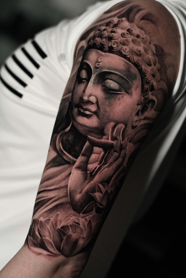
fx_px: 581
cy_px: 139
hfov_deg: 18.2
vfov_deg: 27.0
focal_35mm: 75
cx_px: 93
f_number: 2.5
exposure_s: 1/250
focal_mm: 50
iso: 5000
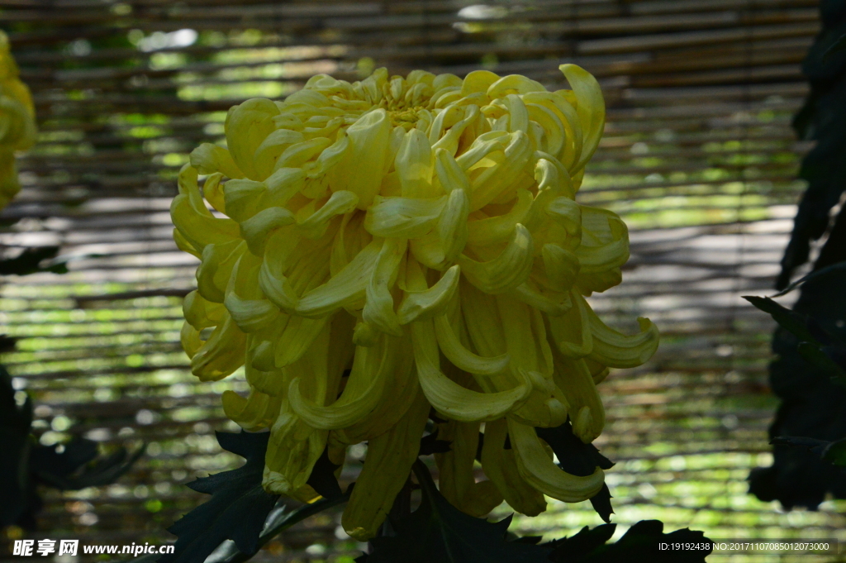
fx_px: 2289
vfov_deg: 14.0
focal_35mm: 98
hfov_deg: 20.9
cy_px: 282
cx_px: 423
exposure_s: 1/250
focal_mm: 65
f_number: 13
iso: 2000
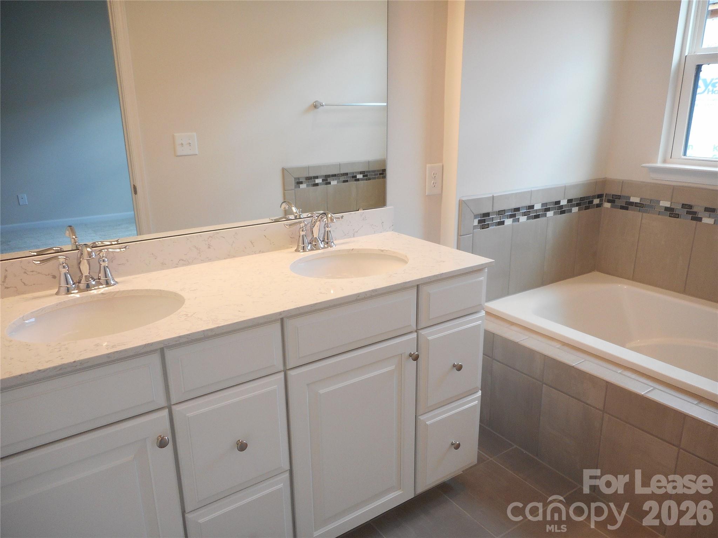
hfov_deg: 69.4
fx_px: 519
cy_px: 269
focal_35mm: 25
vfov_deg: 54.9
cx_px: 359
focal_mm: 4.5
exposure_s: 1/30
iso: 140
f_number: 3.7
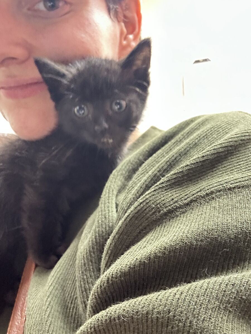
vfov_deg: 60.0
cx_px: 126
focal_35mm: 30
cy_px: 167
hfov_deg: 46.8
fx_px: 290
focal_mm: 2.69
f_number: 1.9
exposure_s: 1/22
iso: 640
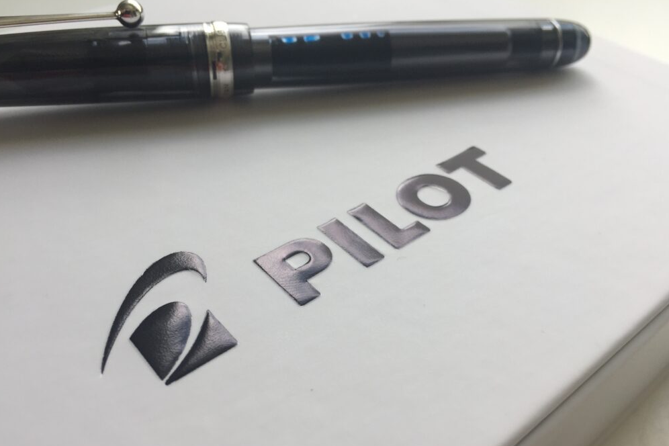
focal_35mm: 31
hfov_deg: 60.3
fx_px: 576
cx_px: 337
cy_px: 251
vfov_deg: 42.2
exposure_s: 1/273
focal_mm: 4.15
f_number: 2.2
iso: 32
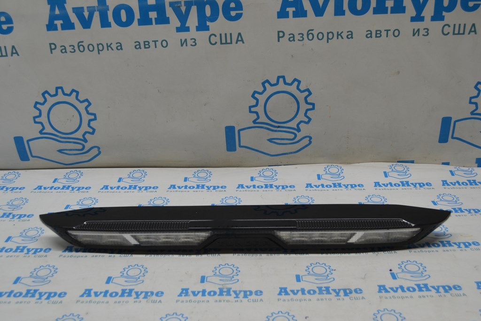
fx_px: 481
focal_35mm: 36
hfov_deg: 53.1
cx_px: 240
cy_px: 160
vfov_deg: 36.9
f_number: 5.6
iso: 400
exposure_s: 1/125
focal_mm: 24
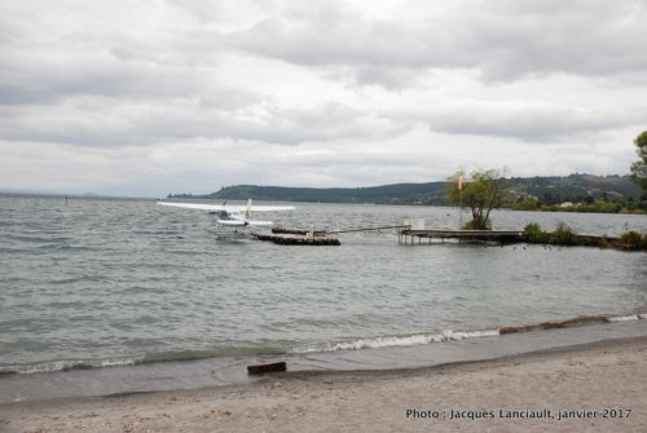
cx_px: 324
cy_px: 216
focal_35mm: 38
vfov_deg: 35.6
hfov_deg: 51.2
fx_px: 675
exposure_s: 1/250
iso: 100
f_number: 8
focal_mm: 25
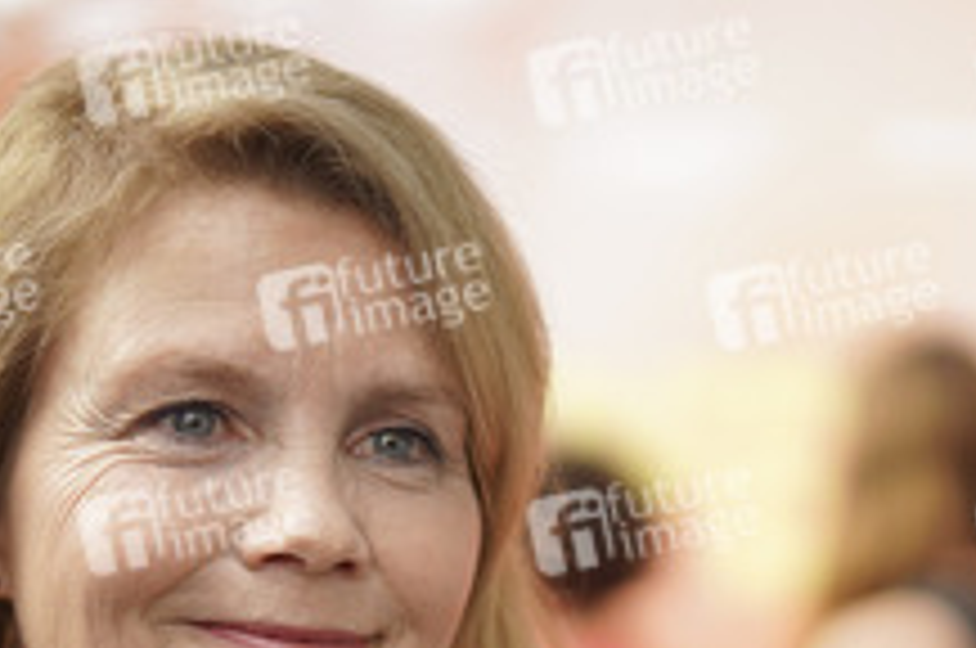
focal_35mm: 104
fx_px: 2815
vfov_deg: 13.0
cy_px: 634
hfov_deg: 19.5
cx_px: 254
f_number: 1.8
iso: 320
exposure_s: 1/2500
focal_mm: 50
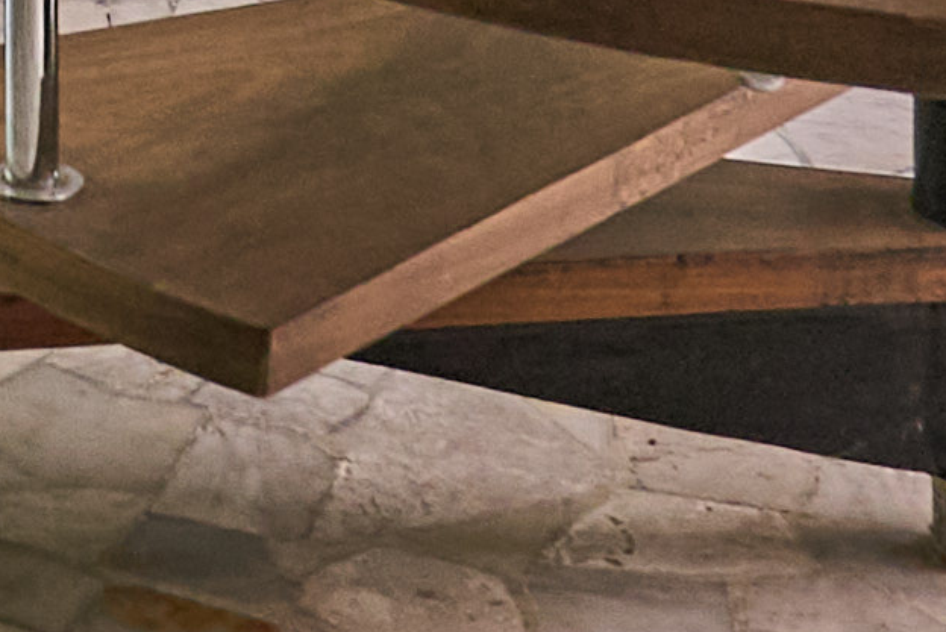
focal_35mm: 153
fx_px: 4023
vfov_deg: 7.6
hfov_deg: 12.6
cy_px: -1384
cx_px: -532
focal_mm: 23
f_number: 7.1
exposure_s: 1/80
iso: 1000
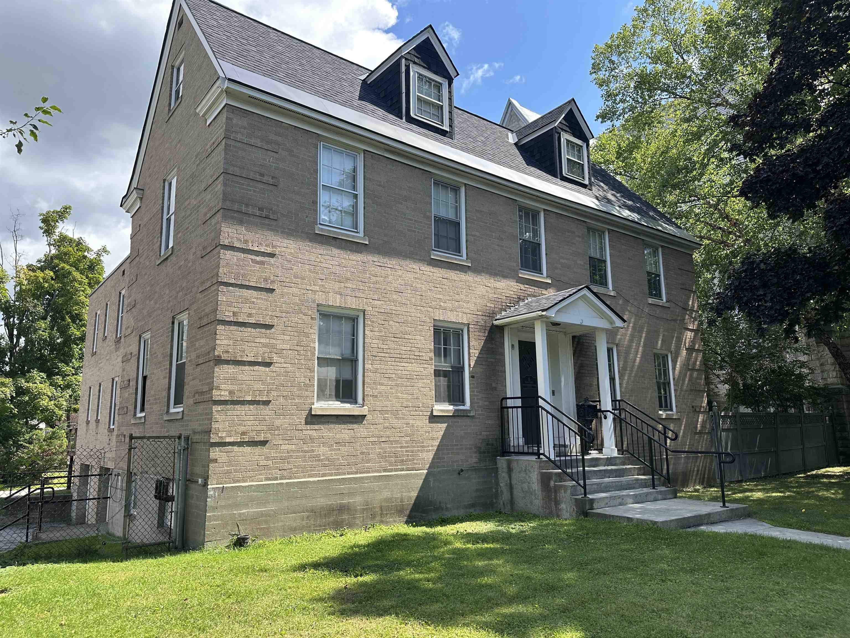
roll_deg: +0.5
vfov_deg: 56.8
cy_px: 319
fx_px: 589
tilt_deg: +11.5
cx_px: 425
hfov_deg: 71.6
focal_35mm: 24
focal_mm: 6.86
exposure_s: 1/1495
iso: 80
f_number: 1.78
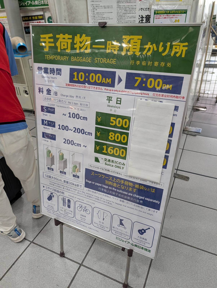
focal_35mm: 24
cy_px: 144
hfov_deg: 56.9
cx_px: 108
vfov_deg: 71.5
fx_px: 200
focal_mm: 6.9
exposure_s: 1/296
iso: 512
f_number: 1.68
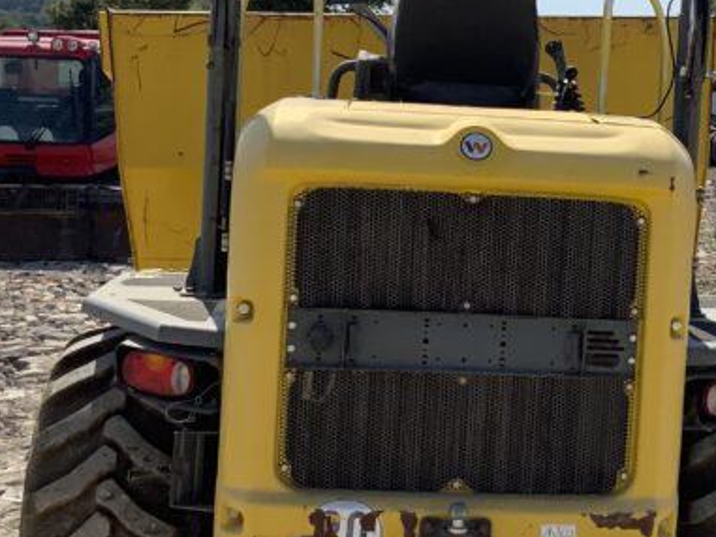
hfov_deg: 24.5
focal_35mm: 78
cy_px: 220
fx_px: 1614
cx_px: 609
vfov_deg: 18.9
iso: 20
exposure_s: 1/3322
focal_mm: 3
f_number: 1.8
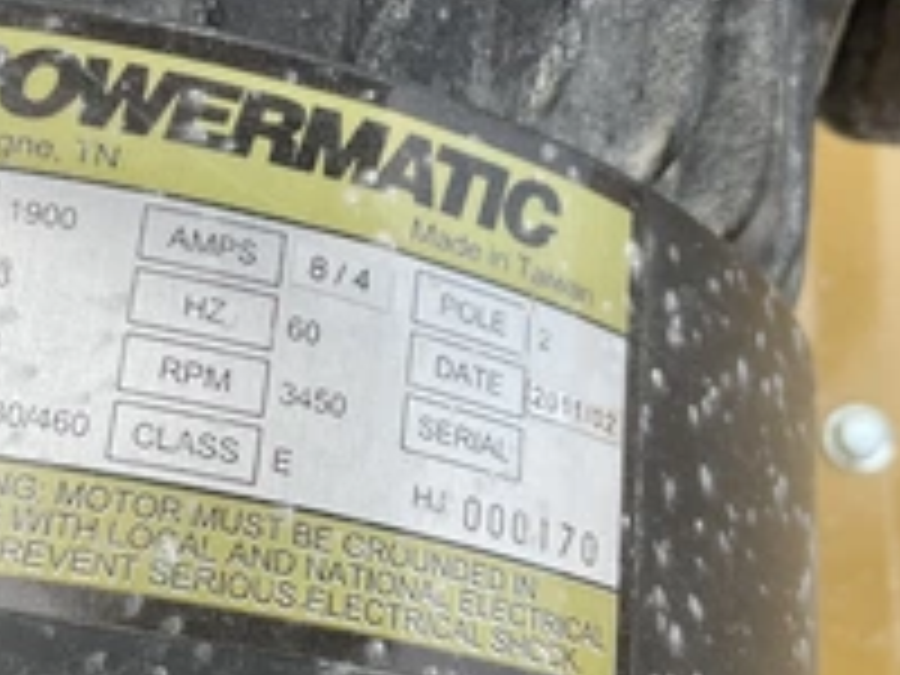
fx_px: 1508
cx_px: 306
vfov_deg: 25.2
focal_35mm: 58
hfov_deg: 33.0
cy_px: 396
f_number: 1.8
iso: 25
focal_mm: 3
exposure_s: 1/1098
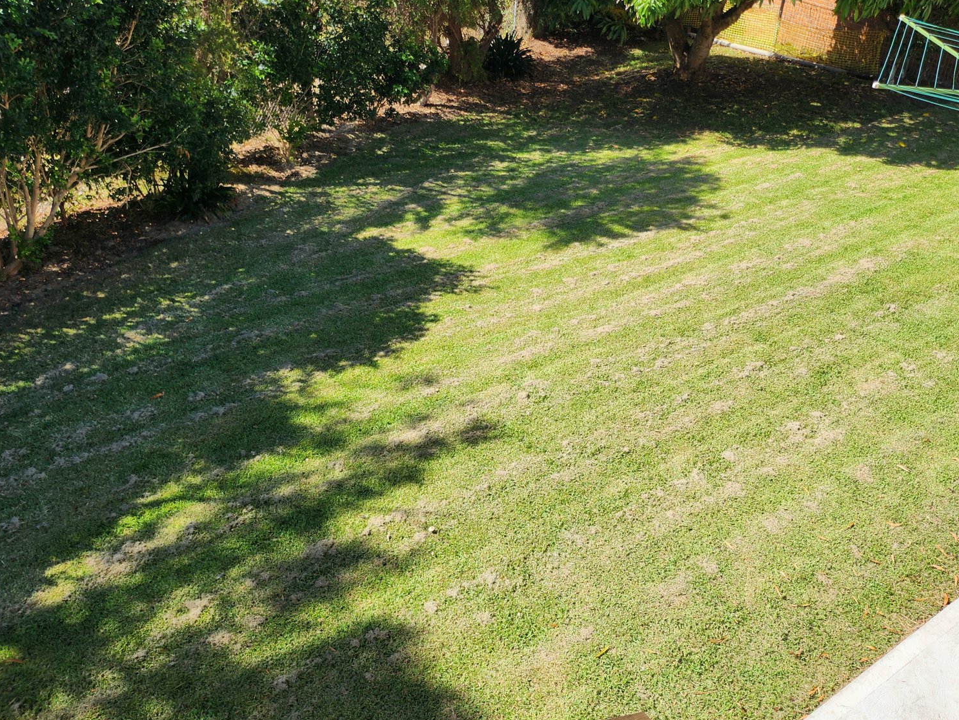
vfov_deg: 45.4
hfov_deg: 58.2
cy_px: 345
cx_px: 535
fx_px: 859
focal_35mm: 31
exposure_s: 1/1962
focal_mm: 5
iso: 50
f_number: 1.8
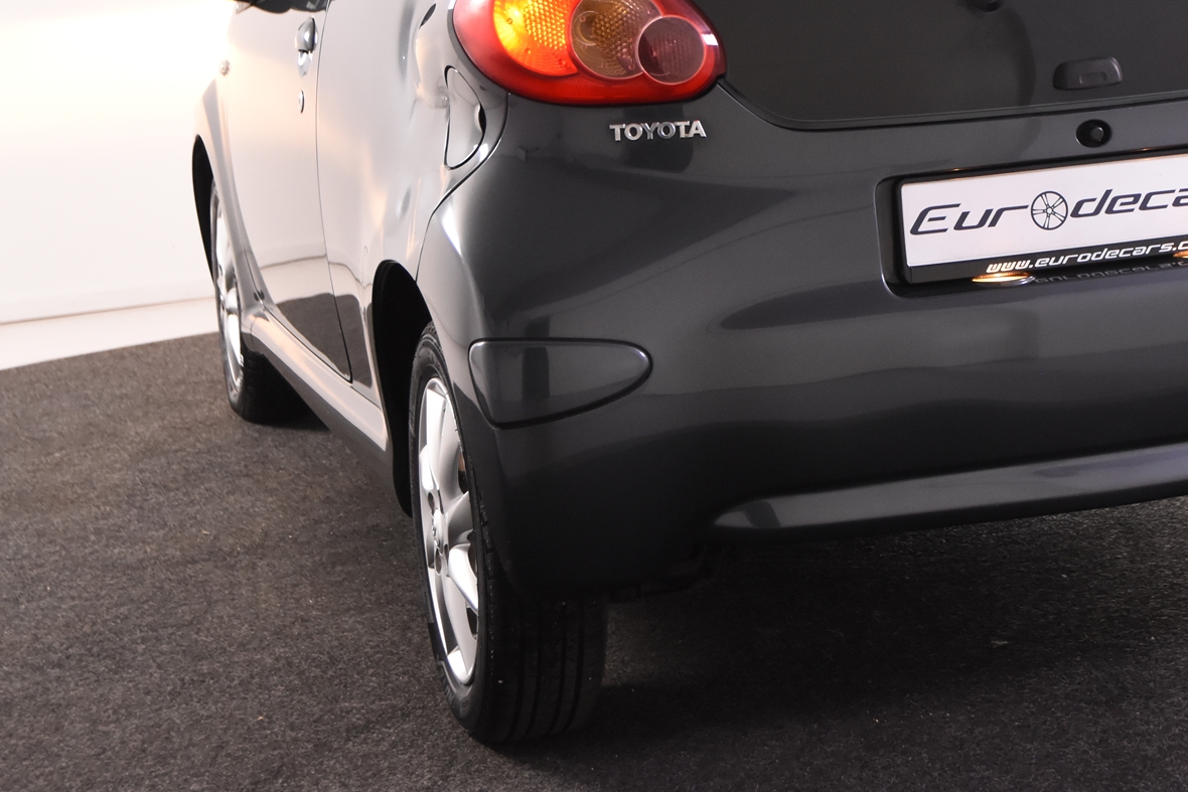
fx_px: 2739
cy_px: 156
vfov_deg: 16.3
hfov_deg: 24.2
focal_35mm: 83
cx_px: 885
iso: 1600
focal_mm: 34
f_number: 4.5
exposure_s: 1/80
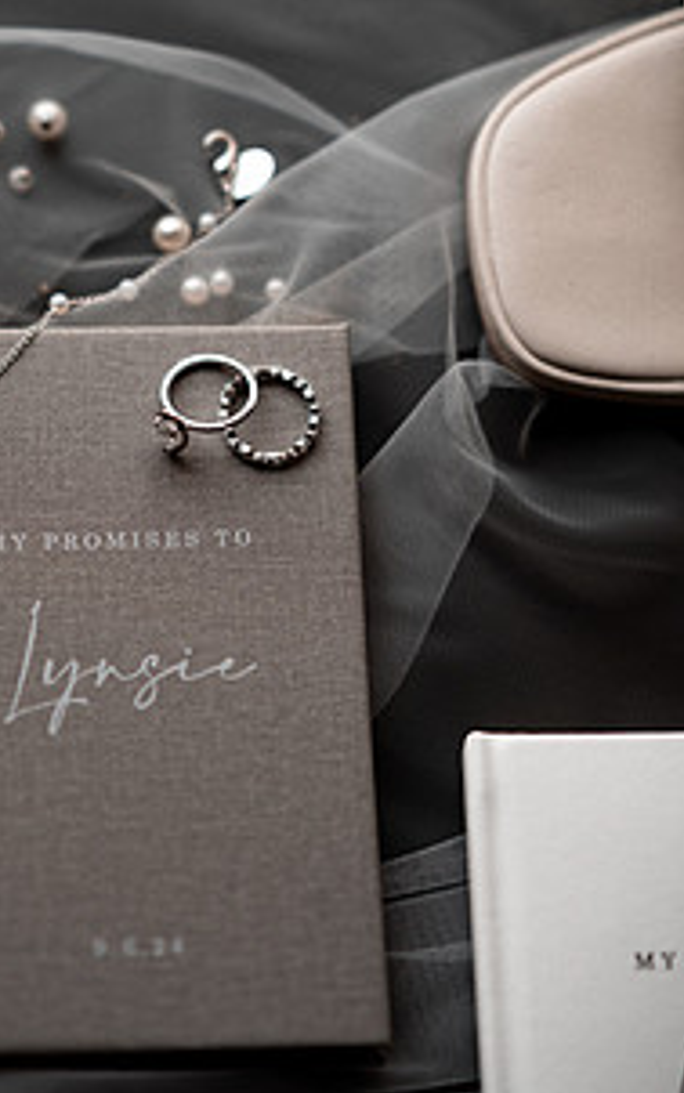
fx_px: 3844
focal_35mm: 129
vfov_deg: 16.2
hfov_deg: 10.1
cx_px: 156
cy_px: 492
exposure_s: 1/500
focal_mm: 85
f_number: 1.4
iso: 100
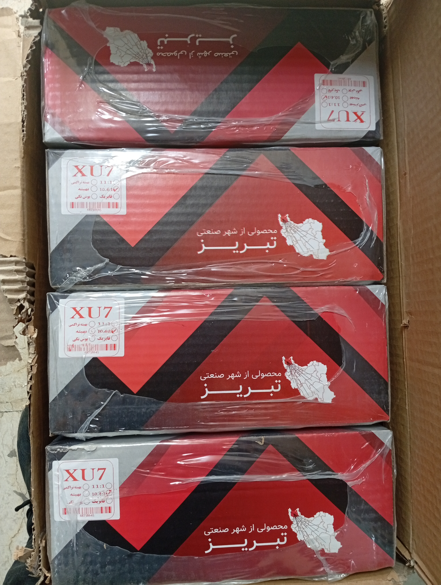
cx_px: 220
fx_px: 457
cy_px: 292
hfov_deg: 51.5
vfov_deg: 65.2
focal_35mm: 27
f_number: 1.8
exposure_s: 1/33.3
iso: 387
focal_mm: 3.98
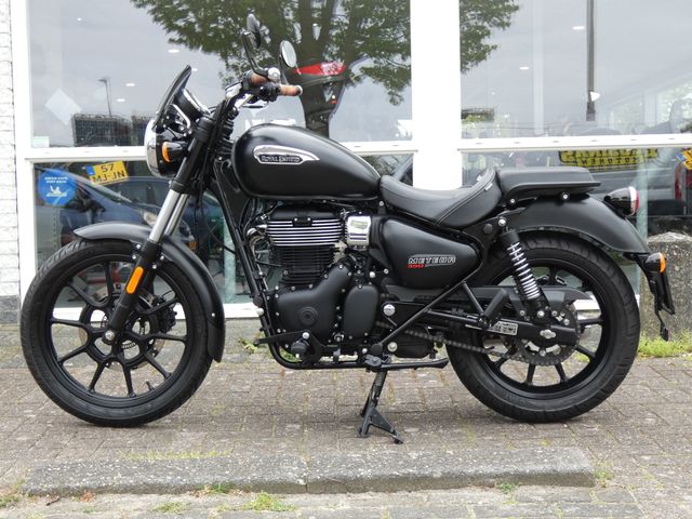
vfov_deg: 26.6
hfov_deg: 34.9
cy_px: 260
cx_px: 346
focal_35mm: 55
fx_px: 1099
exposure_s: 1/80
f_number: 4
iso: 80
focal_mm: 9.9
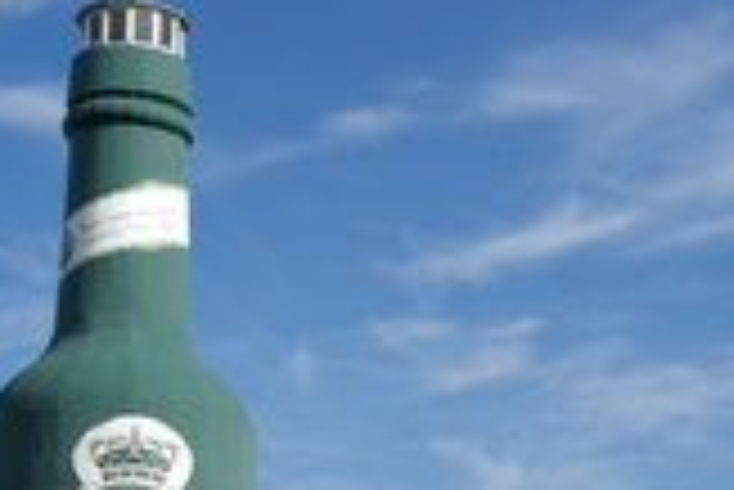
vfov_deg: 13.1
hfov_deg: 19.8
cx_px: 383
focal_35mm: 103
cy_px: 494
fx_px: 2102
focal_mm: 28
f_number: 8
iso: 100
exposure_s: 1/250
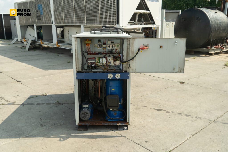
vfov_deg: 40.0
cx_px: 114
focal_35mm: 33
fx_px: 209
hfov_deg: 57.2
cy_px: 76
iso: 100
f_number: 7.1
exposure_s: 1/100
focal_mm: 33
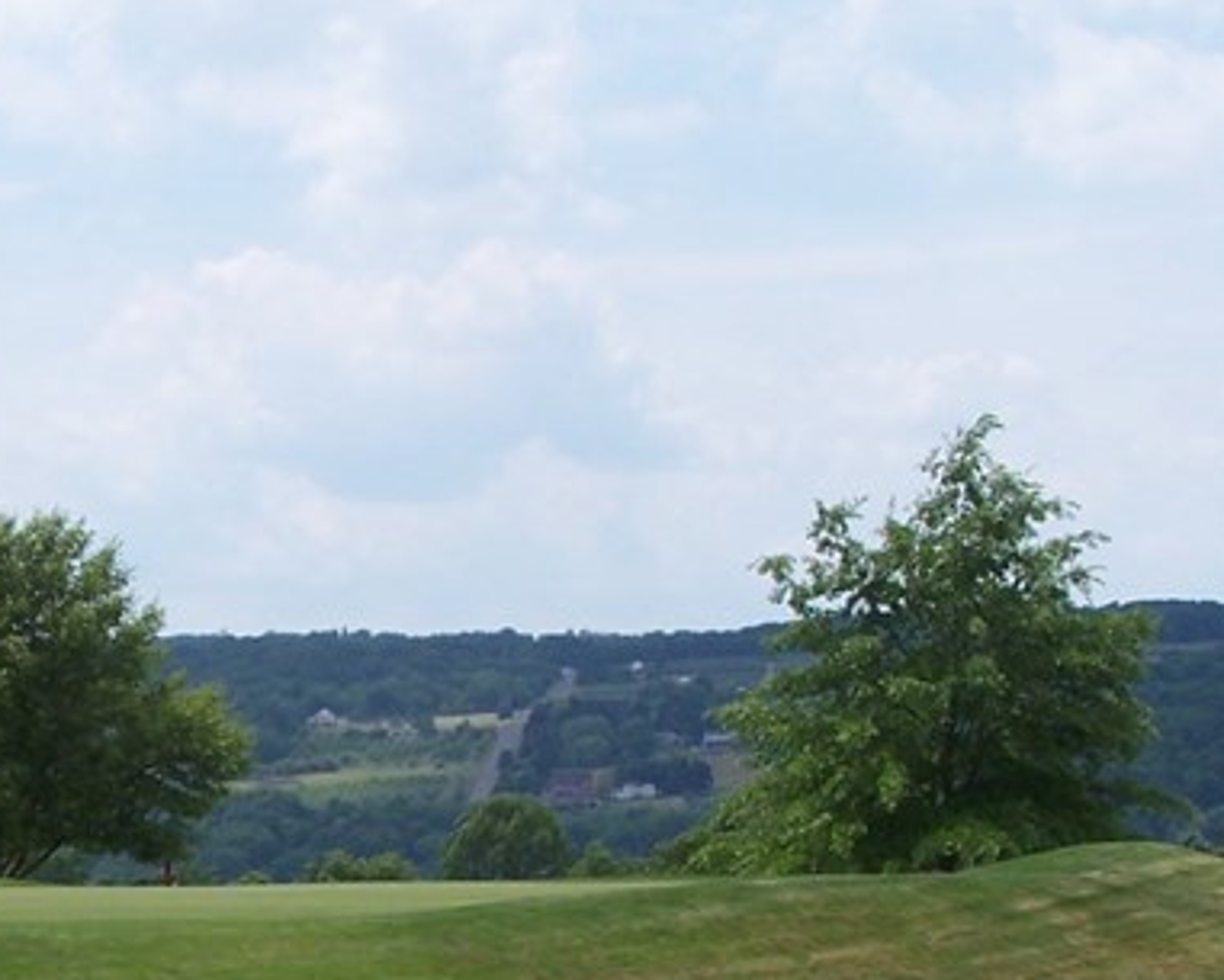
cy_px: 758
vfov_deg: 12.2
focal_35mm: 126
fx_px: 4566
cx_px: 58
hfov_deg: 15.1
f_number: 4
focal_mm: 8
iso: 80
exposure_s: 1/750
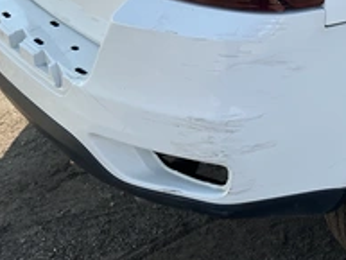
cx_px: 342
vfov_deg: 24.3
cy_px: 7
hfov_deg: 30.9
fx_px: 580
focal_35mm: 58
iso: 25
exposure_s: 1/700
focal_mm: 3
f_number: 1.8
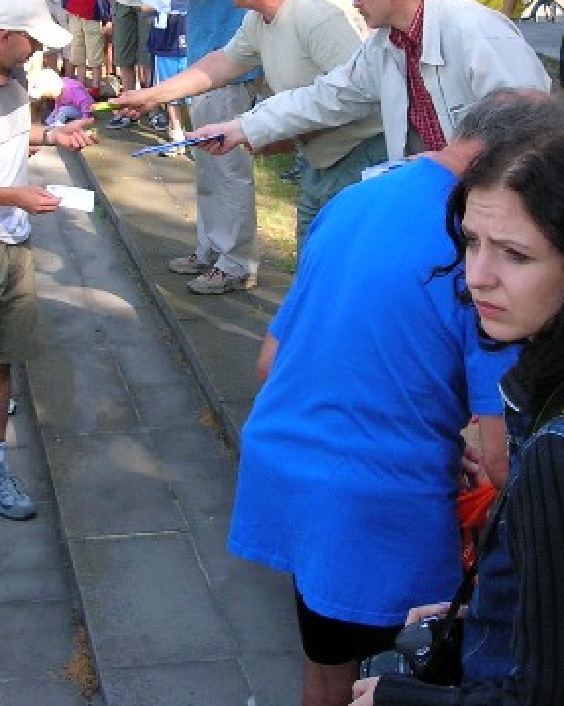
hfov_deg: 20.7
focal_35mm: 74
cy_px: 130
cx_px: 279
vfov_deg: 25.2
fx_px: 1545
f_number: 4.9
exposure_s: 1/72.6
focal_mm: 5.7
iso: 50
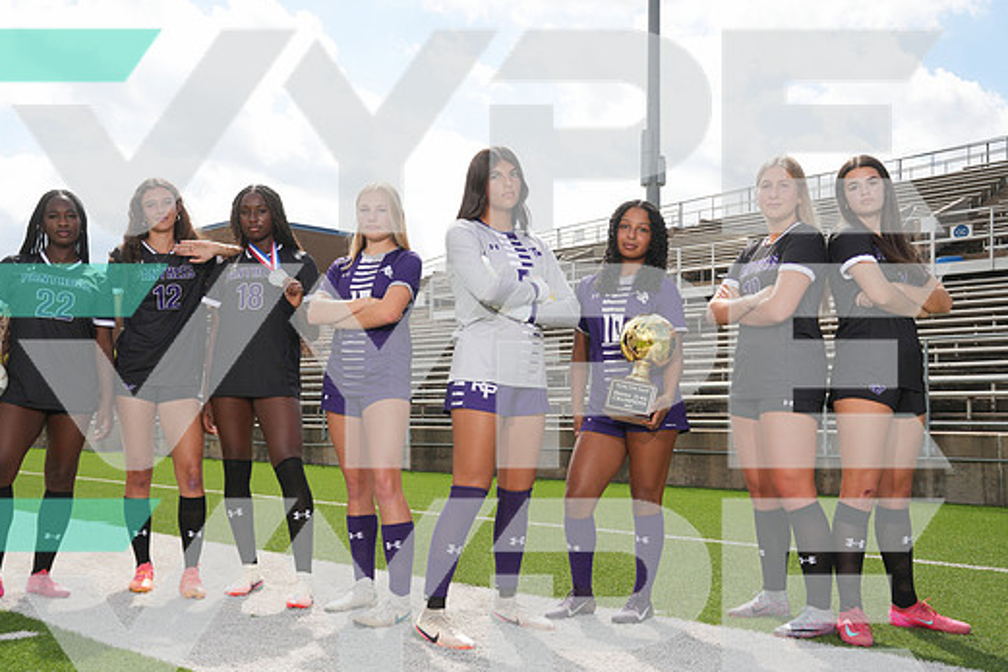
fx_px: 1092
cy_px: 367
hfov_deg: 49.5
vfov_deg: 34.2
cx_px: 459
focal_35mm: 39
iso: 125
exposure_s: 1/200
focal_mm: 35
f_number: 9
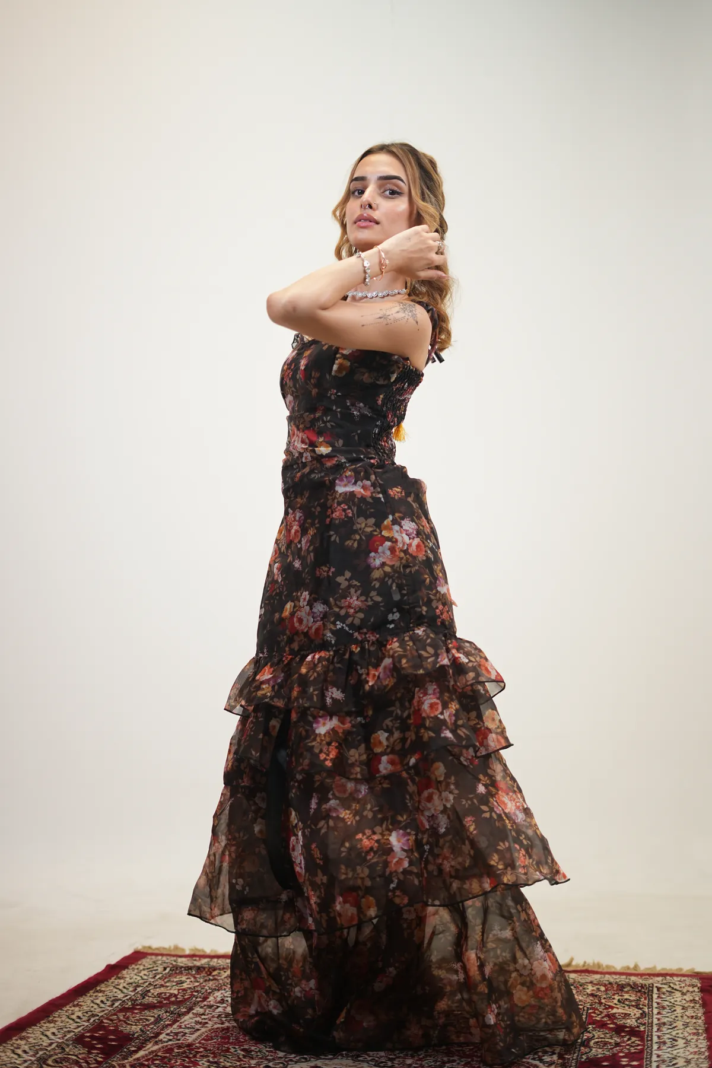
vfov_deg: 39.6
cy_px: 534
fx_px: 1483
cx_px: 356
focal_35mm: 50
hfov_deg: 27.0
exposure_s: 1/160
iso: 160
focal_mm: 50
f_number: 1.8
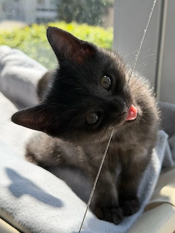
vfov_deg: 35.5
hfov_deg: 27.0
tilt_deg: -24.1
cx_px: 94
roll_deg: -0.5
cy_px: 111
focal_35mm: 54
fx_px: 364
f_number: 1.78
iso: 80
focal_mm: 6.76
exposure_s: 1/1013
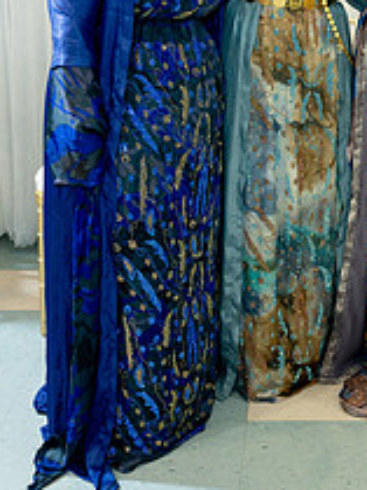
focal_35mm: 64
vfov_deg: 29.2
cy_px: 61
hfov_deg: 22.3
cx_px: 339
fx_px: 907
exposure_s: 1/160
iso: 800
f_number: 2.8
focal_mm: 31
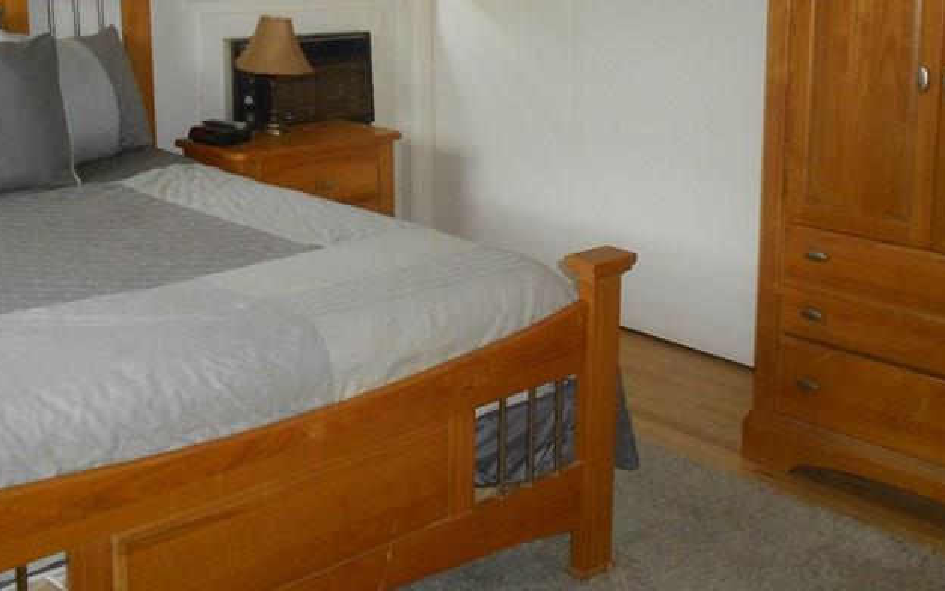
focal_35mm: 45
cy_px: 133
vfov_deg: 28.1
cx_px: 544
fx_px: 1159
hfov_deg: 44.2
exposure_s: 1/25
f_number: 3.2
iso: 320
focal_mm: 4.6
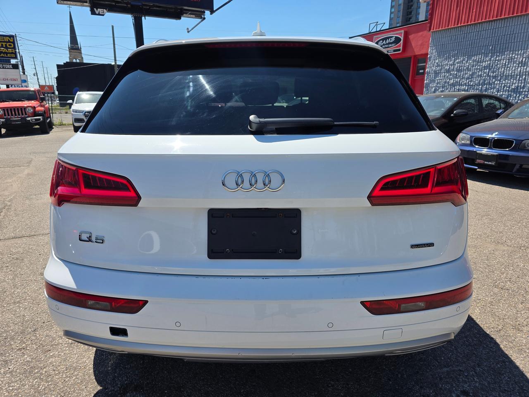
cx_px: 264
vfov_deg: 58.9
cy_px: 198
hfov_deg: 73.9
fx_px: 351
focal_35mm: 23
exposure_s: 1/5958
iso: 80
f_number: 1.7
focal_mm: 6.3
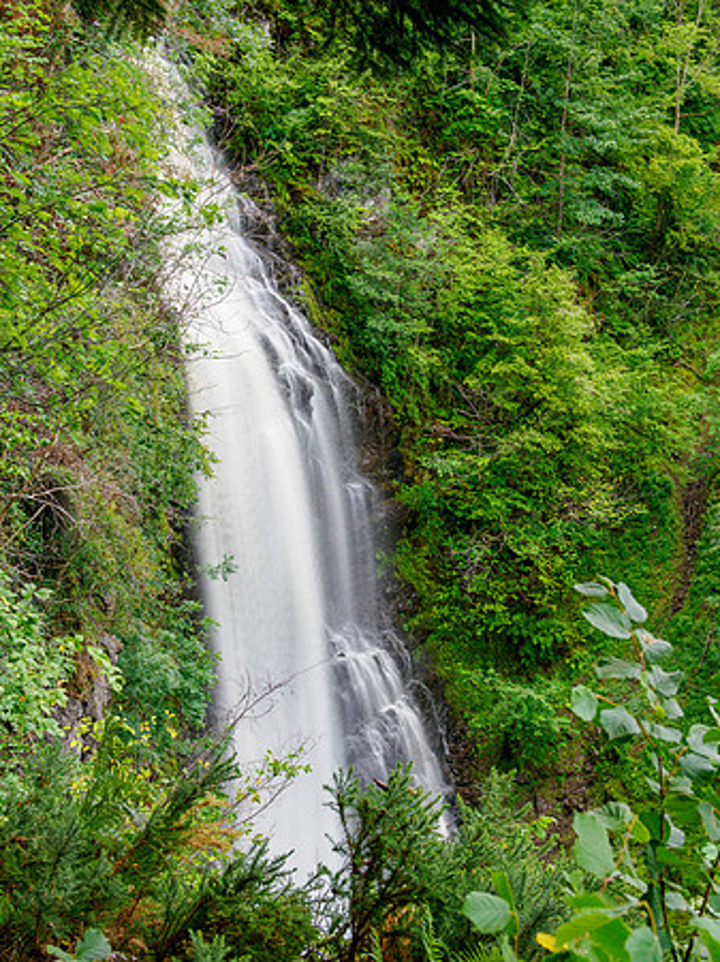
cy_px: 481
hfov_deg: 29.1
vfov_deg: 38.2
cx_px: 360
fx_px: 1388
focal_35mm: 50
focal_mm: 25
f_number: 5.6
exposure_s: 1/100
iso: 400
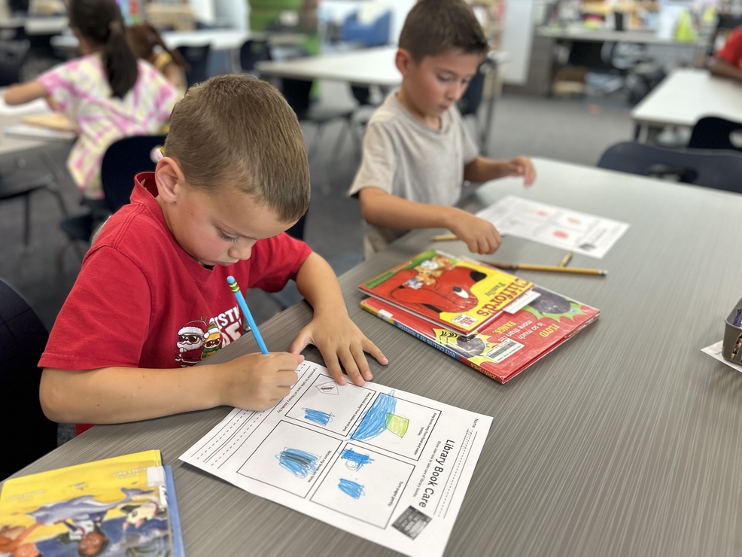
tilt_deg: -26.8
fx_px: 579
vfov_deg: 51.4
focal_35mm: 27
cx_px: 363
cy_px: 285
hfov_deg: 65.3
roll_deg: -0.9
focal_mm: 5.7
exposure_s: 1/75
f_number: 1.5
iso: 100
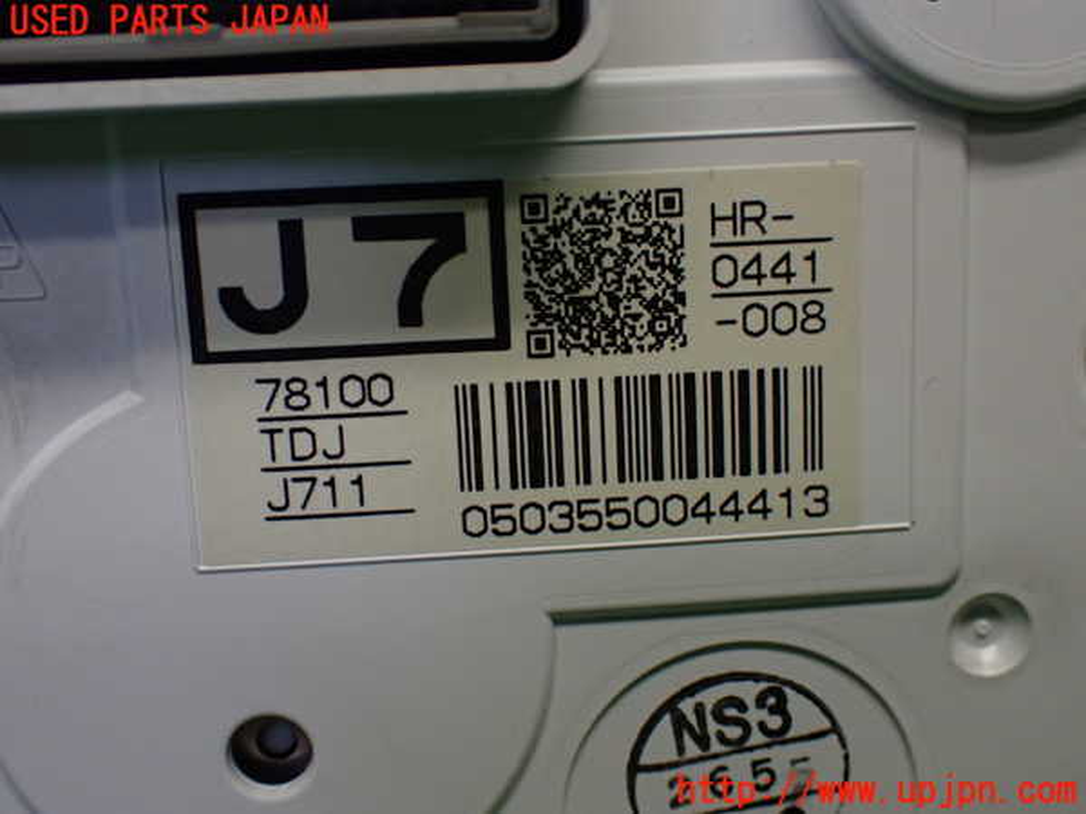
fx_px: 1380
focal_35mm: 44
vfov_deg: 32.9
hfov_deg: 42.9
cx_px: 543
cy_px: 407
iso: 500
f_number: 2.9
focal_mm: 7.84
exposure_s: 1/160
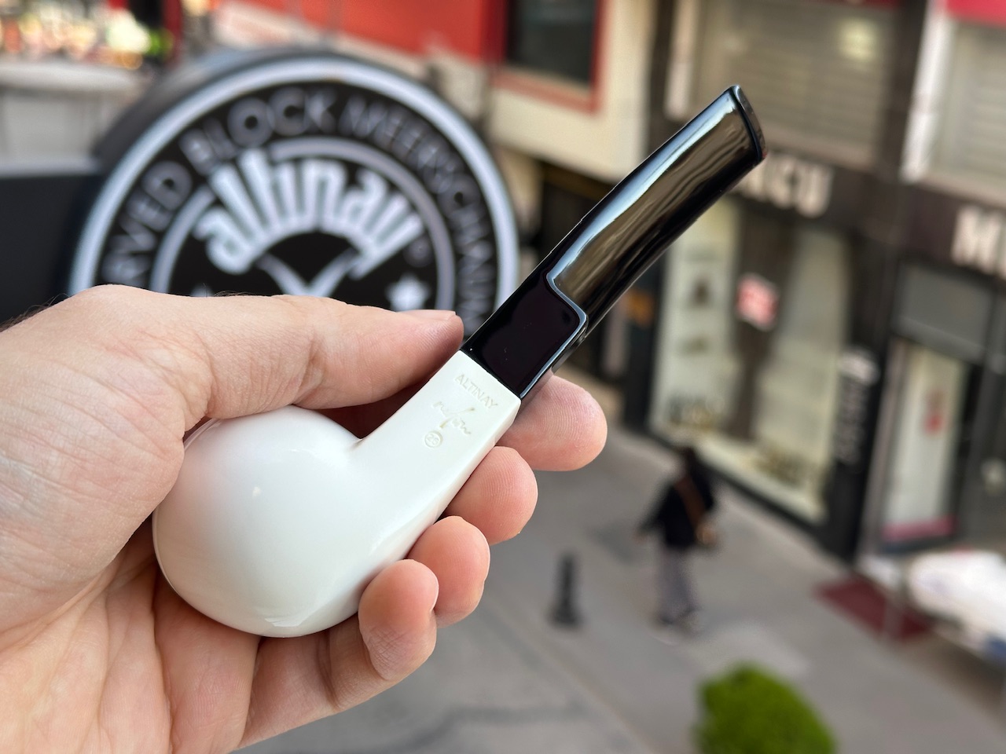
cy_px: 377
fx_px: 1395
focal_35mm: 48
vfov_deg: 30.3
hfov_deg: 39.7
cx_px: 503
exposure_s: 1/274
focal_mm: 6.86
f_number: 1.78
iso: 64
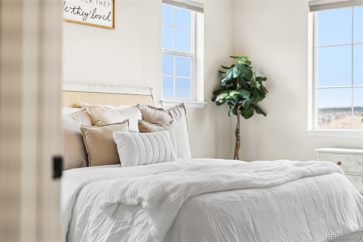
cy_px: 121
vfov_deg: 27.0
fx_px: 504
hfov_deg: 39.6
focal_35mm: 50
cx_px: 182
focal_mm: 50
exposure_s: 1/250
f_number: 1.8
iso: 400
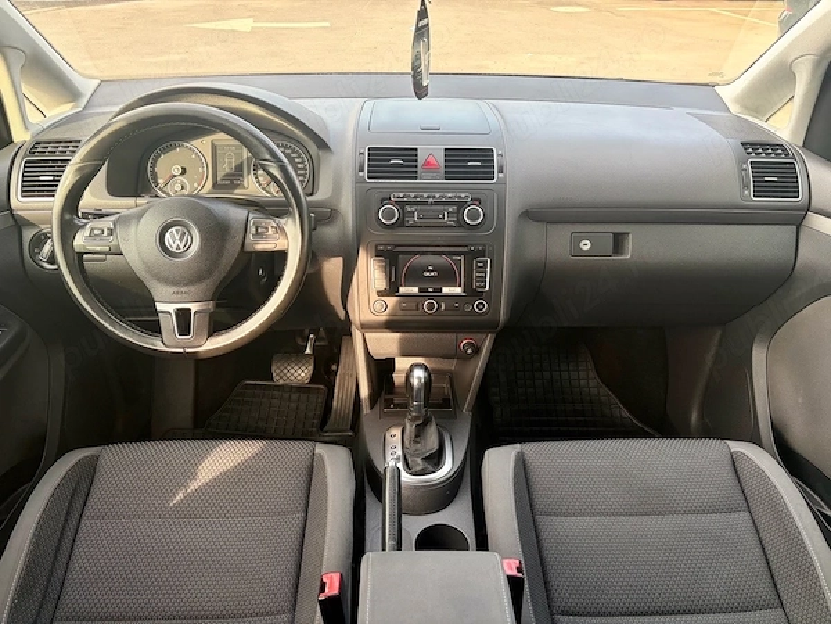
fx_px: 624
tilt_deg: -32.0
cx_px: 416
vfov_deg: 53.1
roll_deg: -0.1
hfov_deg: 67.3
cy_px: 312
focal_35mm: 26
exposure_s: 1/145
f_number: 1.6
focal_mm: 5.96
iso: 125
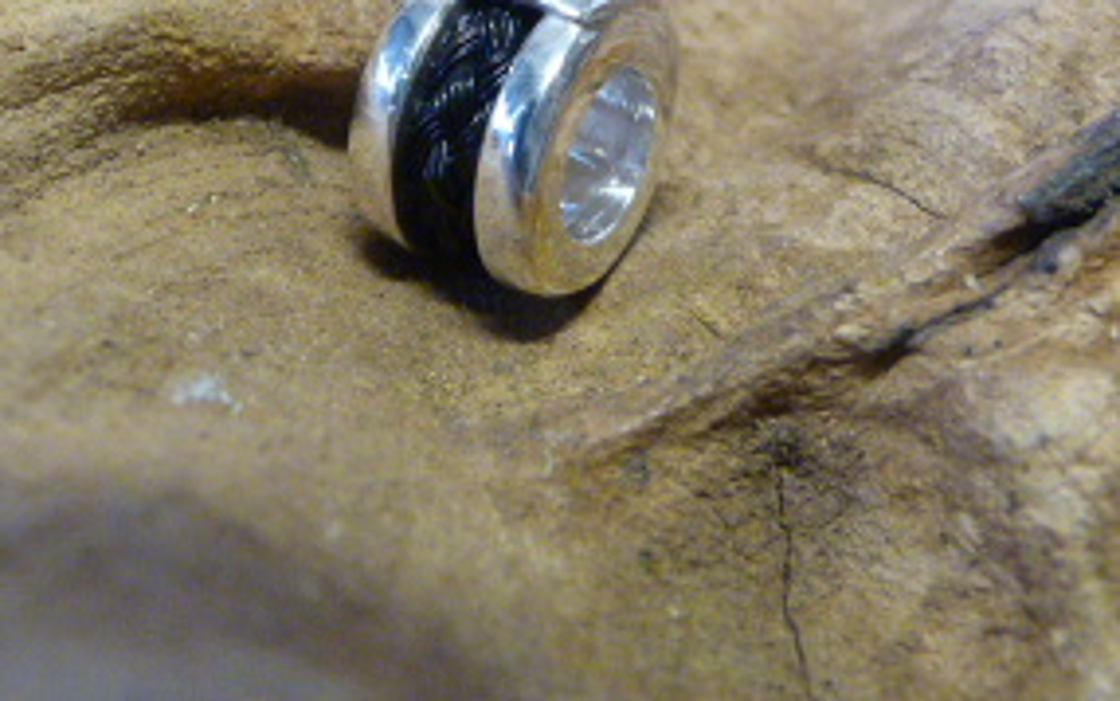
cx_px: 470
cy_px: 47
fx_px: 2901
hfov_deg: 21.8
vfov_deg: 13.6
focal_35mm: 95
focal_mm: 7.3
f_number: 3.1
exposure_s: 1/15
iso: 400
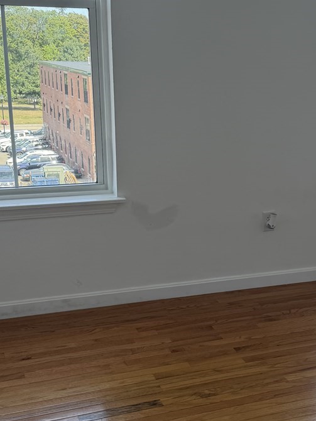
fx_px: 669
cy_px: 261
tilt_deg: -15.9
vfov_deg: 34.8
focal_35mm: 55
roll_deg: -2.0
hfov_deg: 26.4
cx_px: 221
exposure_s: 1/494
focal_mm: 6.76
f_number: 1.78
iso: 80
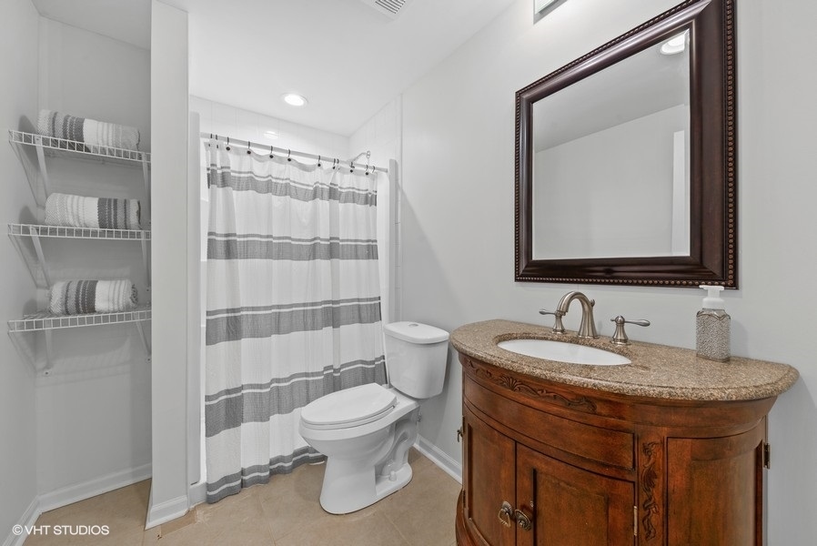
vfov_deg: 81.3
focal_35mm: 14
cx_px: 408
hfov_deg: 104.2
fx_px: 318
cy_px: 273
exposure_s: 1/1.25
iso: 200
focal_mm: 14
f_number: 9
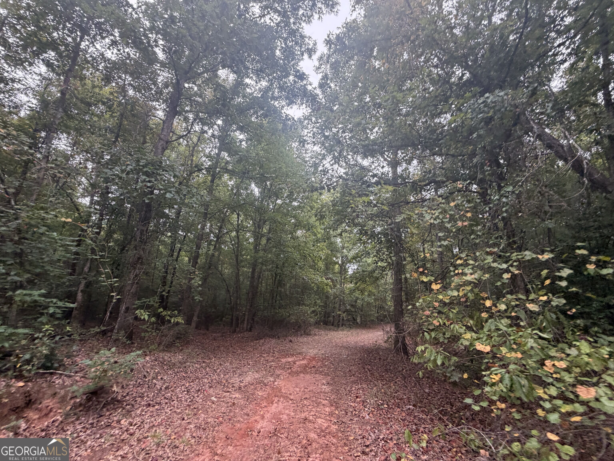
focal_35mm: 14
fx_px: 248
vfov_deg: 85.7
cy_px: 230
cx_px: 307
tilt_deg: +15.4
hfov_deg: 102.1
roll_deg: -5.1
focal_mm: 2.22
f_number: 2.2
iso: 160
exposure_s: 1/121
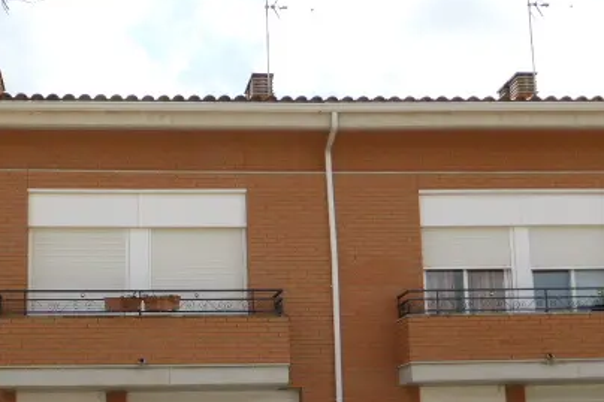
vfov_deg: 23.8
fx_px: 939
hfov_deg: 35.2
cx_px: 185
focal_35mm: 56
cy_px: 318
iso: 100
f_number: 3.7
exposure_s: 1/800
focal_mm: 6.1
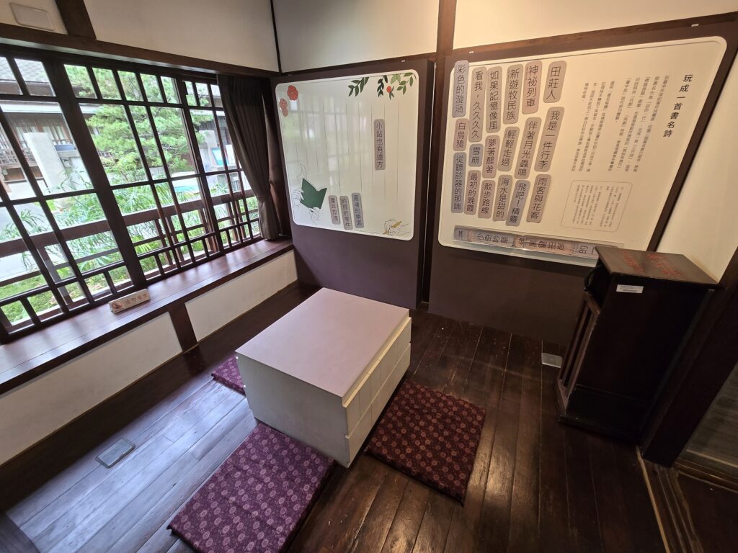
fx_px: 277
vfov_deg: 89.9
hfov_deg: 106.2
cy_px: 276
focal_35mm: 13
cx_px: 369
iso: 125
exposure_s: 1/60
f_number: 2.2
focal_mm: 2.2
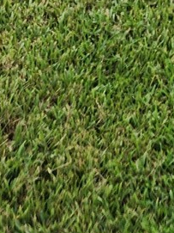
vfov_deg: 10.6
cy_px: -445
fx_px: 912
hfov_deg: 10.5
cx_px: 267
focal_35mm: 136
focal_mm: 6.4
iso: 50
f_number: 1.8
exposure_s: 1/180
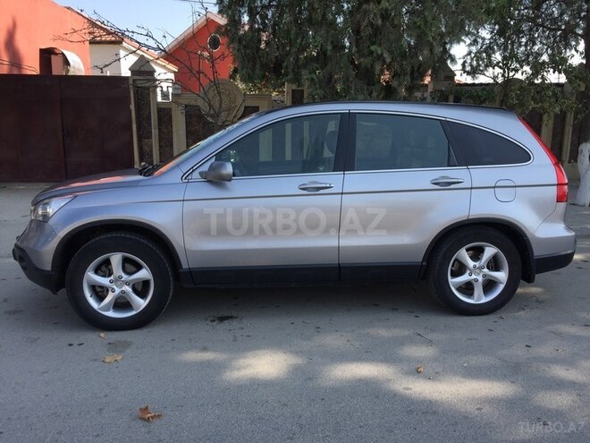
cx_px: 295
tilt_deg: -9.9
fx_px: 494
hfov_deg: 61.7
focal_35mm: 29
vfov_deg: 48.2
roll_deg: -1.2
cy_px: 222
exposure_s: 1/732
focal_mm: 4.15
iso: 32
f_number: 2.2
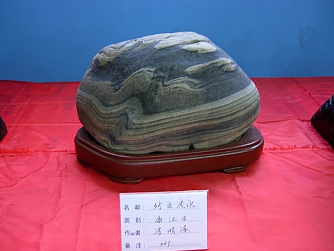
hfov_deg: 51.4
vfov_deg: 39.7
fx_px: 347
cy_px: 126
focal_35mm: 36
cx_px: 167
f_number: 2.7
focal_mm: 7.5
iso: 50
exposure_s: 1/6.5
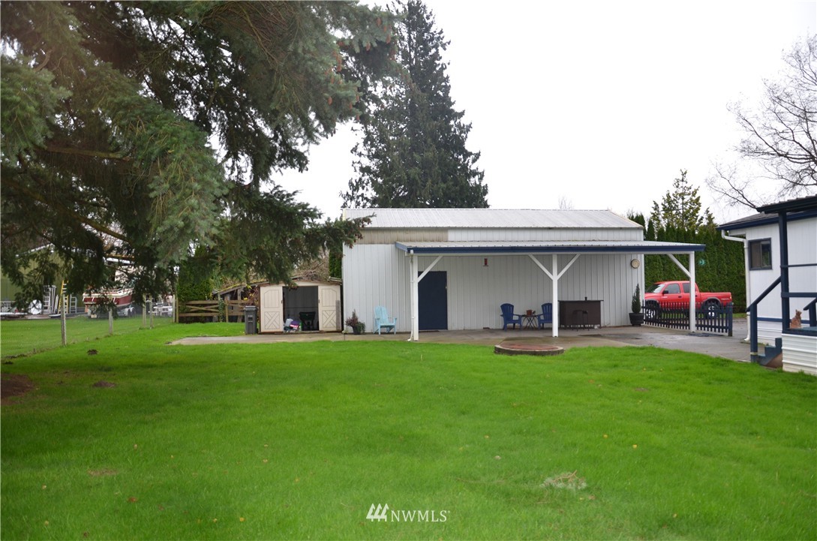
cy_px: 270
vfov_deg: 47.7
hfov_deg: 67.5
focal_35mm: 27
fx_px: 611
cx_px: 408
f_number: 3.5
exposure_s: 1/125
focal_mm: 18
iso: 320
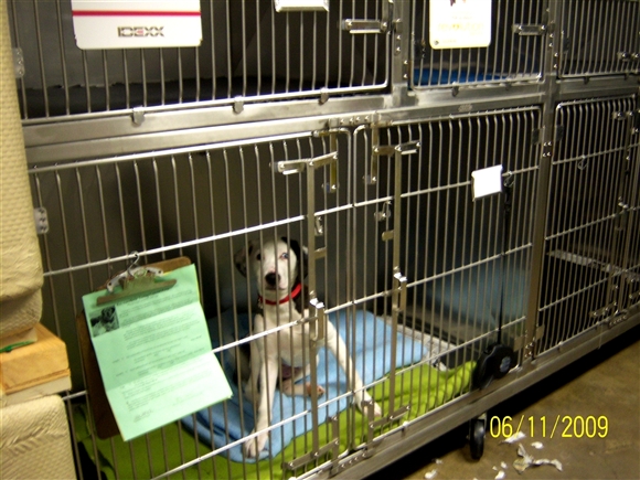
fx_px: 666
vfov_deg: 39.7
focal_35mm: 36
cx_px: 320
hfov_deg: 51.4
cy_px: 240
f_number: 2.8
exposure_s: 1/8
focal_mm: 7.5
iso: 160
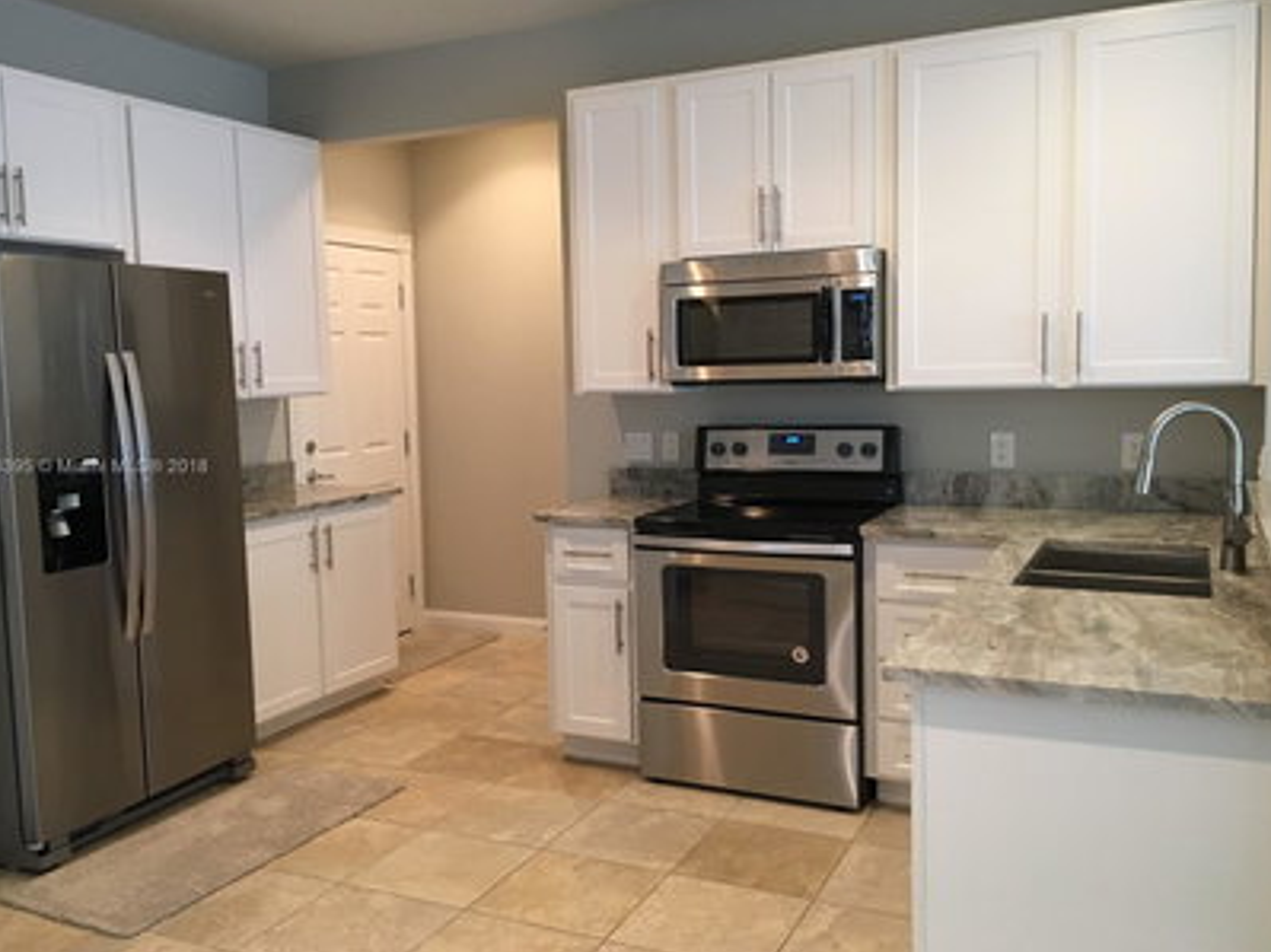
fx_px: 1138
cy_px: 468
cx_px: 616
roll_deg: +1.2
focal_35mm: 31
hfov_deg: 58.4
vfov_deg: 45.4
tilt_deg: -5.3
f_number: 2.2
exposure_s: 1/30
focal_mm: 4.15
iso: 125
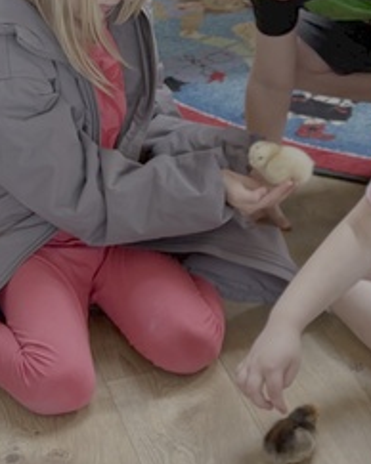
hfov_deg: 13.9
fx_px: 1470
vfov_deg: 17.8
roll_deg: -0.8
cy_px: 359
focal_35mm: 107
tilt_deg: -33.1
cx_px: 457
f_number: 1.6
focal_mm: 5.96
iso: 80
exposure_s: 1/60
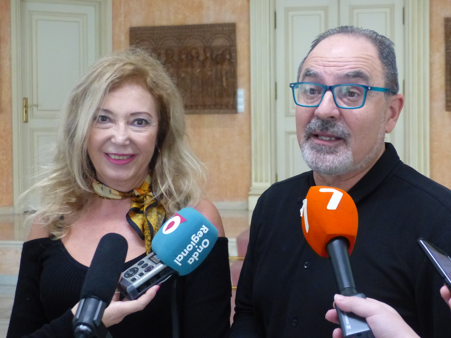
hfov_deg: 28.2
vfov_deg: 21.3
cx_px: 226
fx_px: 899
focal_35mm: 69
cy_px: 169
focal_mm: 12.5
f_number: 2.8
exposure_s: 1/125
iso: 800
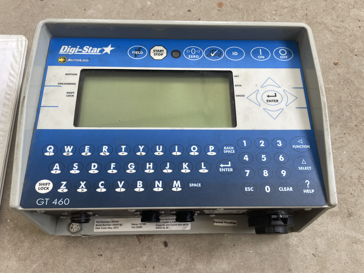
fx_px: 273
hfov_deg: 67.3
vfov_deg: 53.1
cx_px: 182
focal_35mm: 26
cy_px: 136
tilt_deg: -71.5
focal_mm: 4.2
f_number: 1.6
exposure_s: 1/109
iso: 125
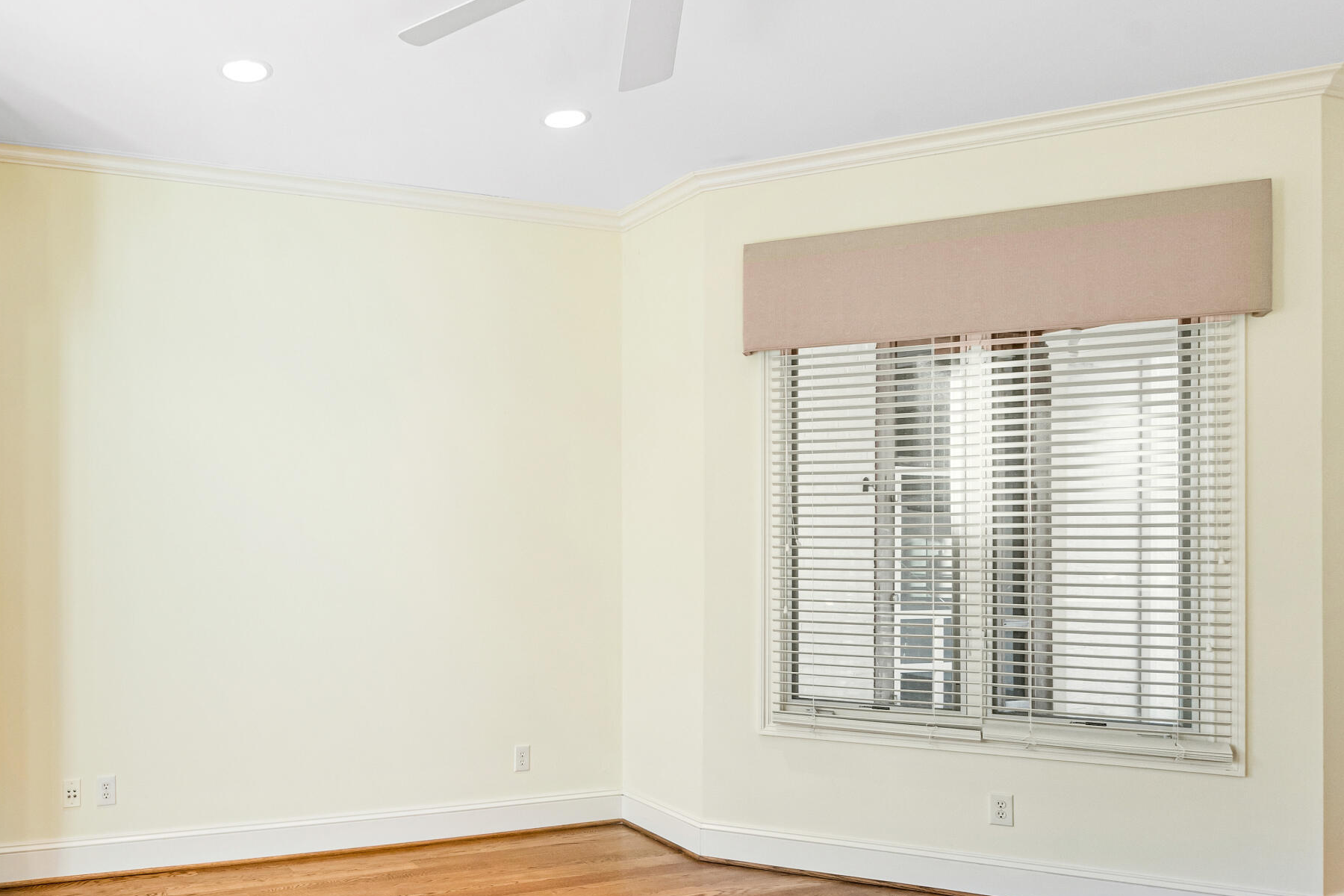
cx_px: 345
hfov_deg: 67.2
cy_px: 553
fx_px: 933
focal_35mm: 25
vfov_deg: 50.8
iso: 200
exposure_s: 1/5
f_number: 8
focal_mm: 10
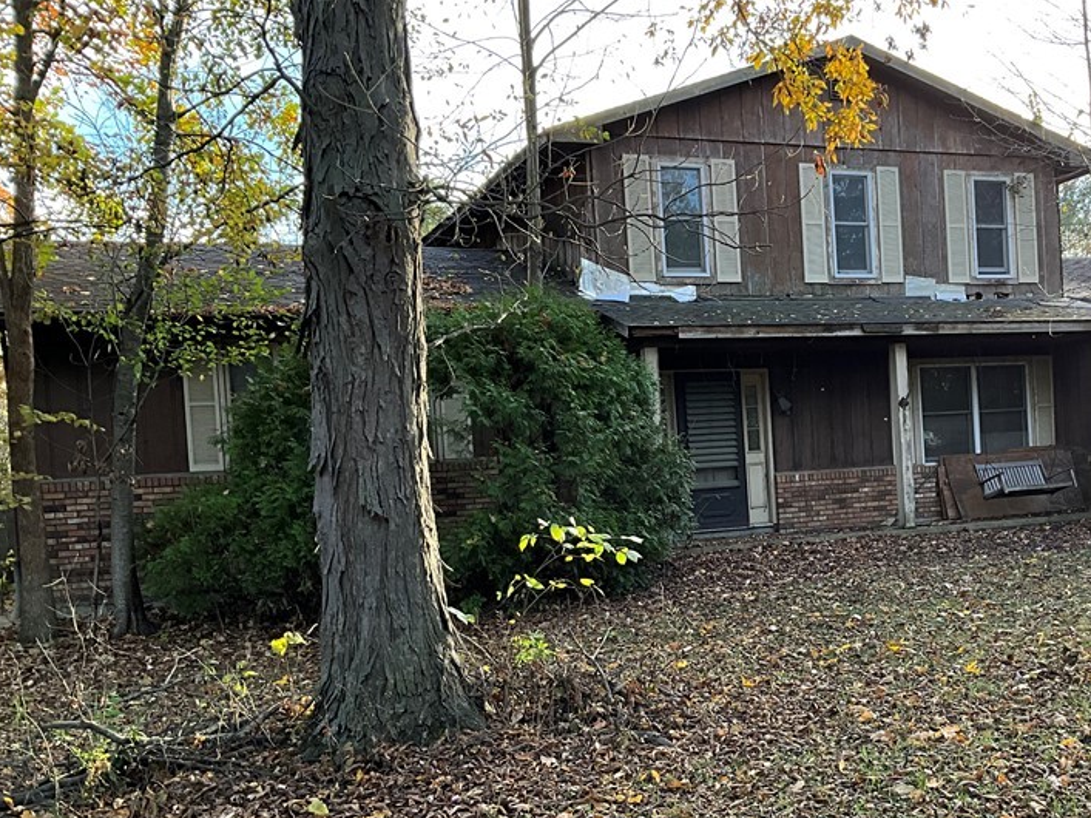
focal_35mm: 42
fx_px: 1323
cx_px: 736
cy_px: 514
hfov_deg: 44.1
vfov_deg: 34.2
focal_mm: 3
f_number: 1.8
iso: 50
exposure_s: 1/122
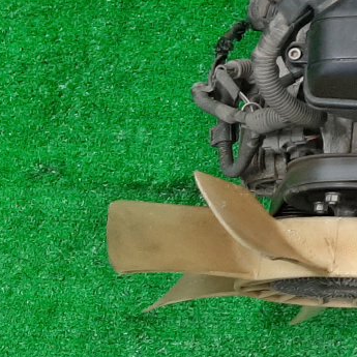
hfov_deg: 16.5
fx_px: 1120
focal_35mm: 96
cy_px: -106
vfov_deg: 17.1
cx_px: 539
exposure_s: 1/50
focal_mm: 3.93
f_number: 1.7
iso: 109
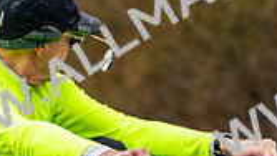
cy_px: 183
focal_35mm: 843
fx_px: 6193
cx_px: 91
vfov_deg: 1.4
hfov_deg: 2.6
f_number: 6.3
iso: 2000
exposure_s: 1/2000
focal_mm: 232
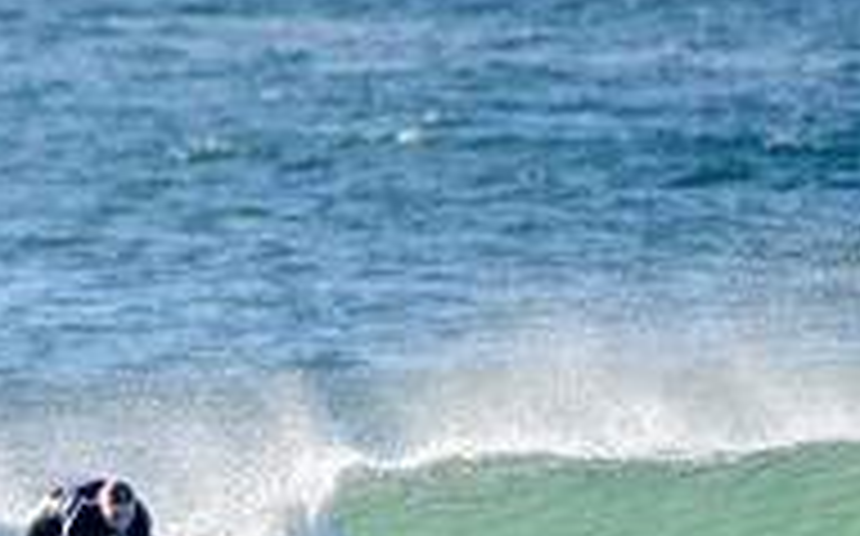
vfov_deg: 0.7
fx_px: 44212
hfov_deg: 1.1
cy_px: 480
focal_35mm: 1888
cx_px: 115
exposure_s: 1/1250
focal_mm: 500
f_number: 5.6
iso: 200
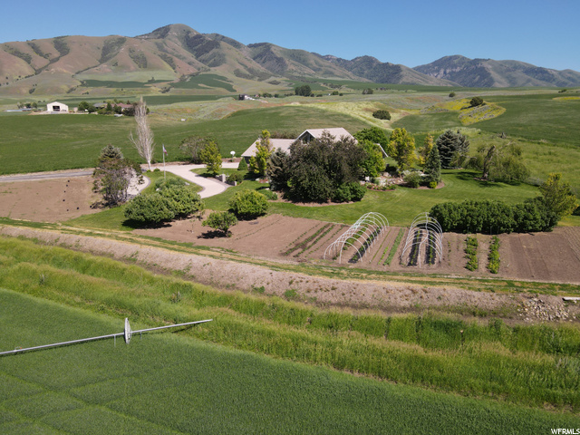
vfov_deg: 56.8
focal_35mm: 24
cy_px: 218
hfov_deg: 71.6
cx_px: 290
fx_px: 402
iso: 110
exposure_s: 1/640
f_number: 2.8
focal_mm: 4.5
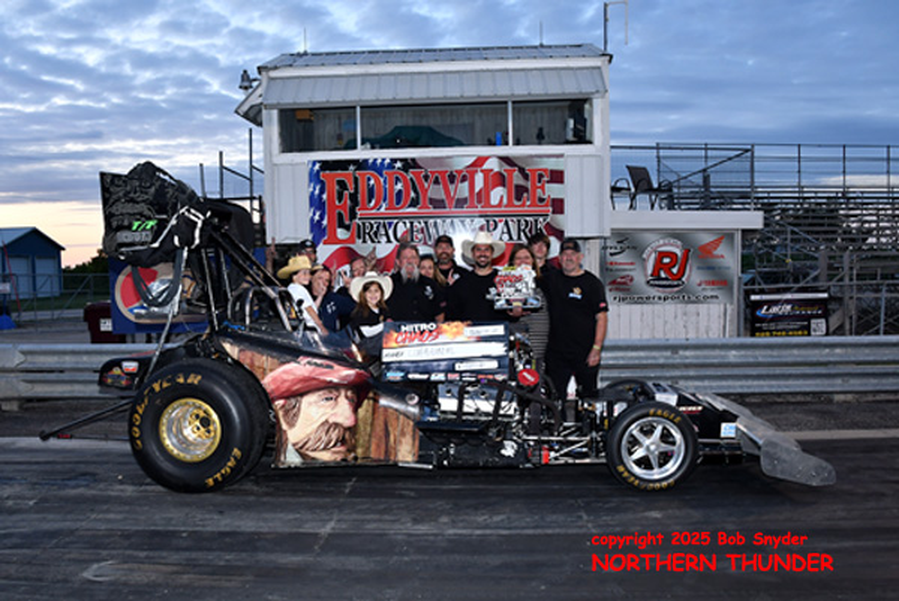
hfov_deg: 73.7
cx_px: 450
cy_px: 300
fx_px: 600
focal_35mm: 24
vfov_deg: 53.2
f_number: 5
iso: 640
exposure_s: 1/125
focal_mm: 16
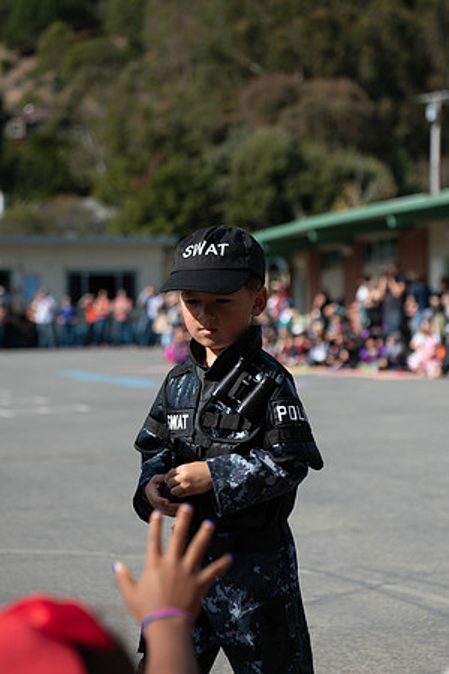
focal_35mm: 74
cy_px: 337
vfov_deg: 27.3
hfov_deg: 18.4
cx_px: 224
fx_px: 1384
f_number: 3.5
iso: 500
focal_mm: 62
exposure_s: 1/6400
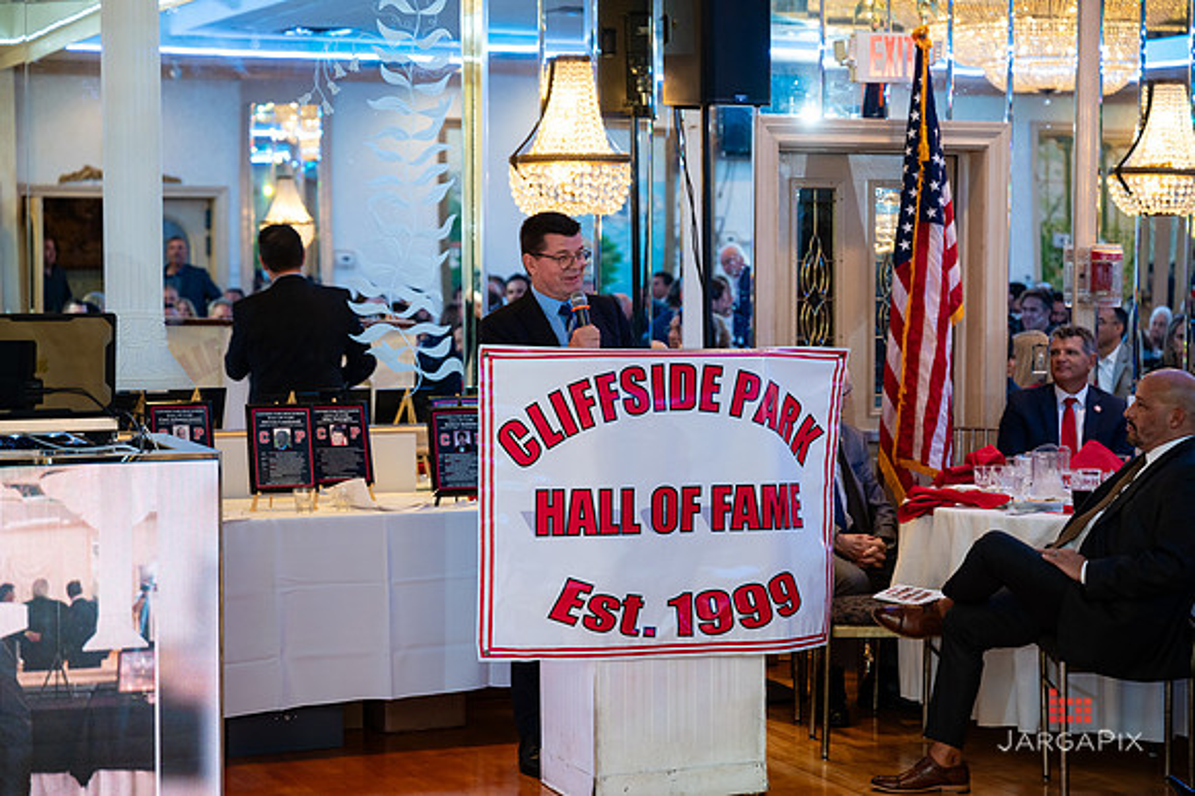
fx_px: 2331
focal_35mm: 70
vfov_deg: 19.4
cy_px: 398
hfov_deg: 28.8
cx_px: 598
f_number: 3.2
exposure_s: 1/200
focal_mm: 70
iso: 1250
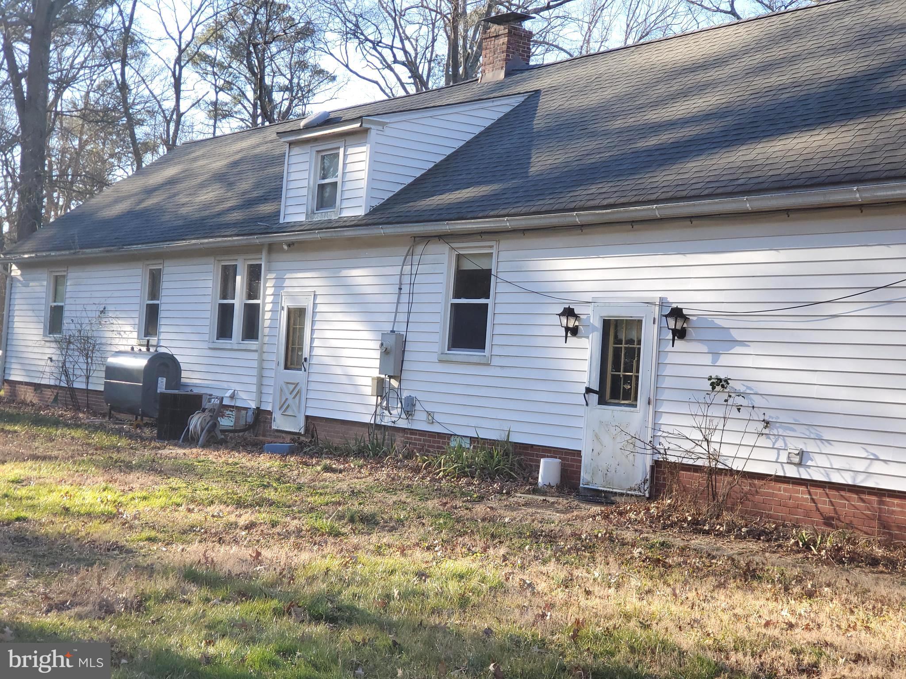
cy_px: 340
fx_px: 1361
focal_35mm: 52
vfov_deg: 28.0
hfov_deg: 36.8
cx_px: 453
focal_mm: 6
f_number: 2.4
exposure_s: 1/190
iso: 50
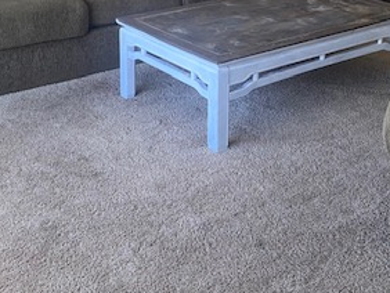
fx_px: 665
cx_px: 216
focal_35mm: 59
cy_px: 21
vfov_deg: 24.1
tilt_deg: -16.1
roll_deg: -1.4
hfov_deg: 32.6
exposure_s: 1/60
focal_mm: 4.25
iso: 160
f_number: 1.8
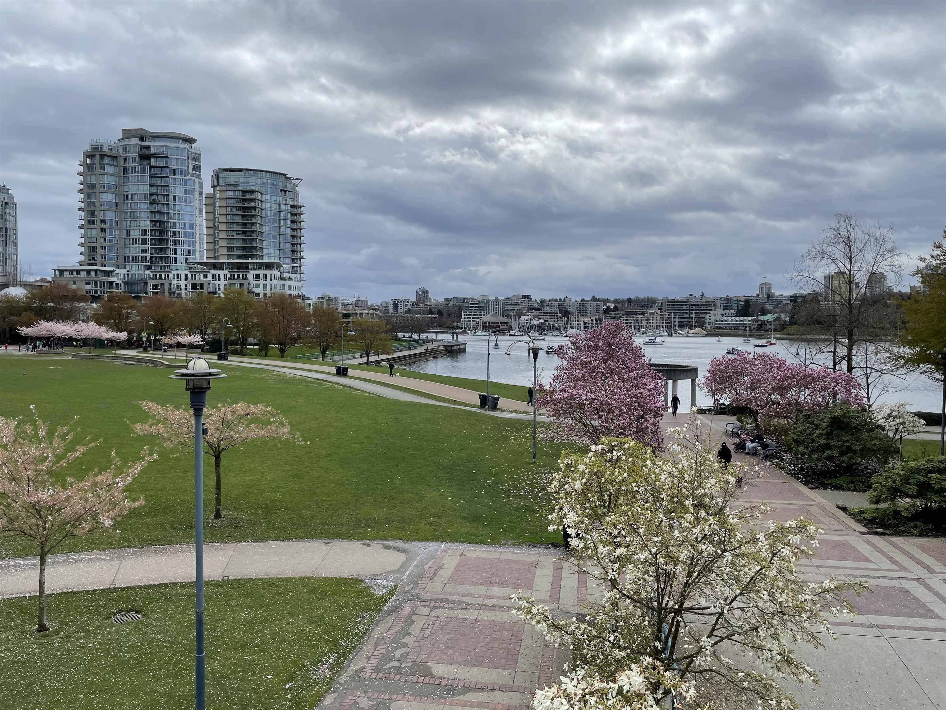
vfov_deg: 53.1
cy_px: 355
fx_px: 711
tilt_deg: -2.4
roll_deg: -0.3
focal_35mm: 26
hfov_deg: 67.3
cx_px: 473
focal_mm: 4.2
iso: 32
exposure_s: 1/4292
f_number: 1.6
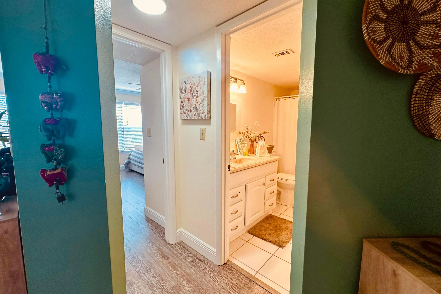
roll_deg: -0.1
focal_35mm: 15
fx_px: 184
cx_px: 215
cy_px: 147
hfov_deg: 100.4
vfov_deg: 77.3
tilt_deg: -5.7
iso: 100
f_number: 2.2
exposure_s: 1/120
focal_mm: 2.22
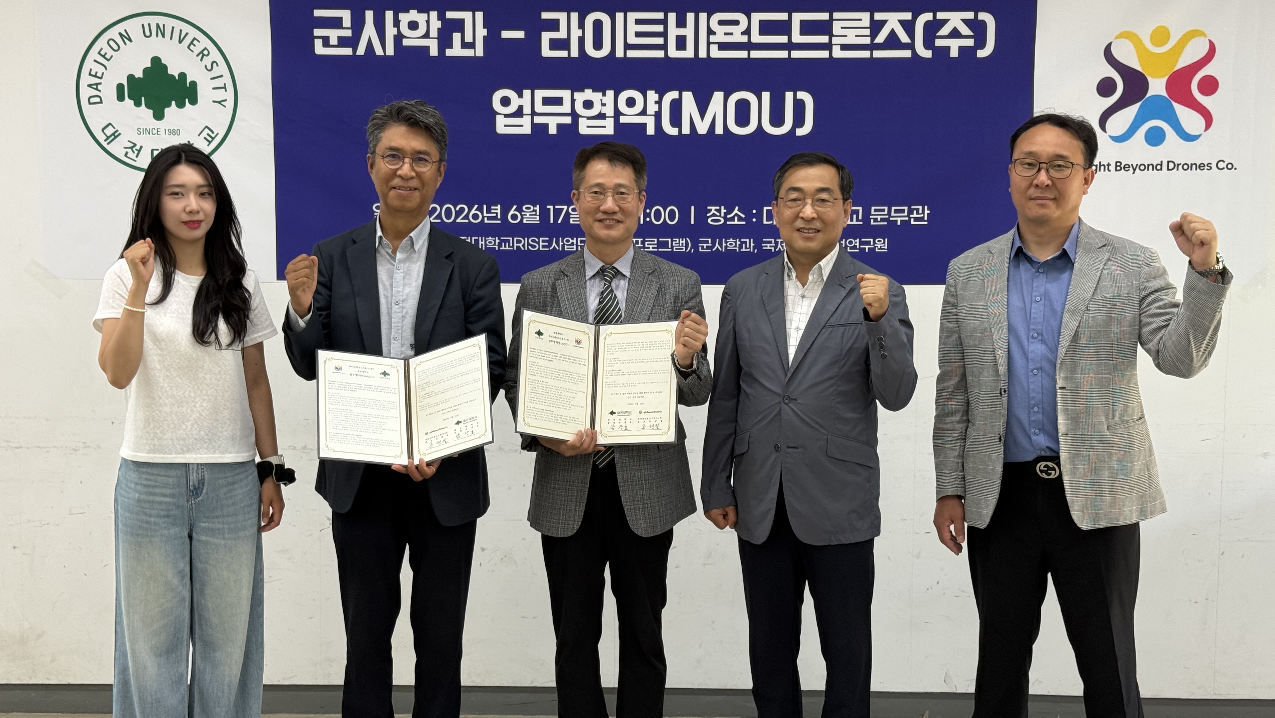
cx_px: 629
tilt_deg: -6.3
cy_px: 393
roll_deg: -0.2
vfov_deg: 22.6
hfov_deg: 39.2
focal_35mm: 53
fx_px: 1792
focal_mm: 6.76
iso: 100
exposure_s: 1/60
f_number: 1.78
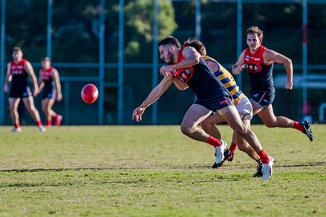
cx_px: 172
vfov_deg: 3.0
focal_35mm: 460
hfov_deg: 4.5
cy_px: 109
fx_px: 4162
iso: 1000
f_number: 6.3
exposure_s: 1/2000
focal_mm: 420
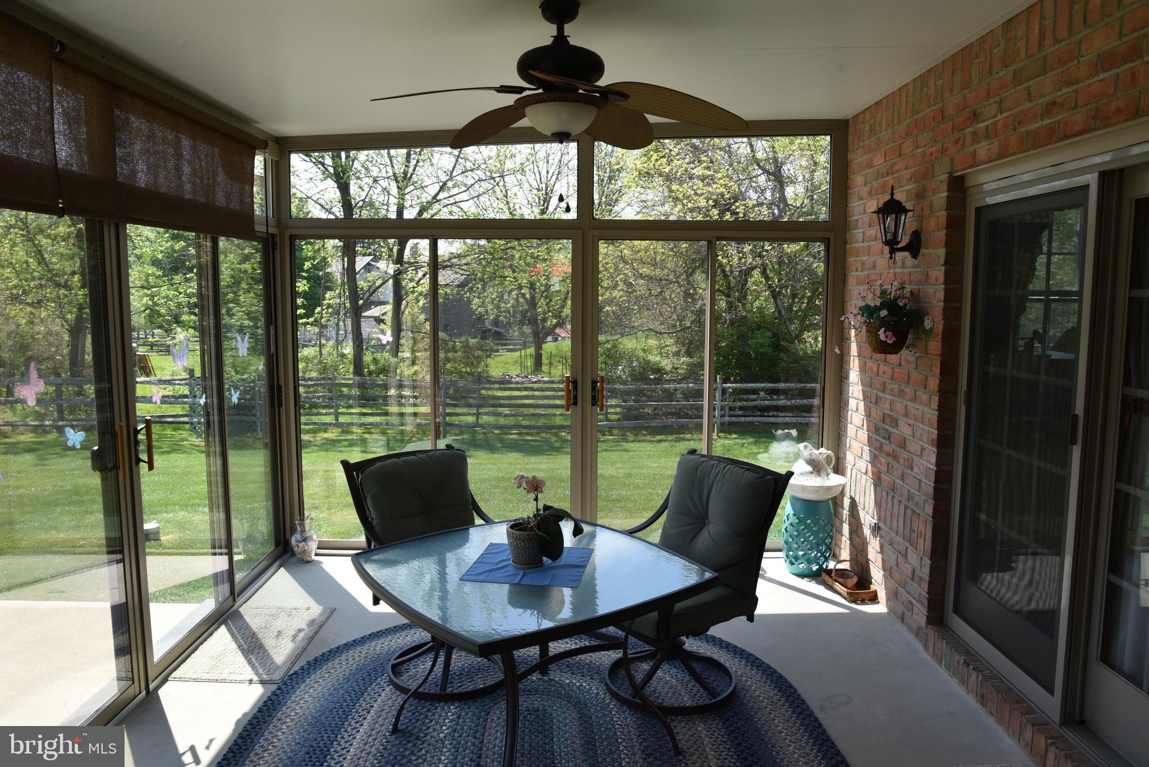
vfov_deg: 53.2
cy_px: 384
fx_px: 766
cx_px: 574
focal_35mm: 24
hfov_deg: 73.7
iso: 800
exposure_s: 1/320
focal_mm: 24
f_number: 10
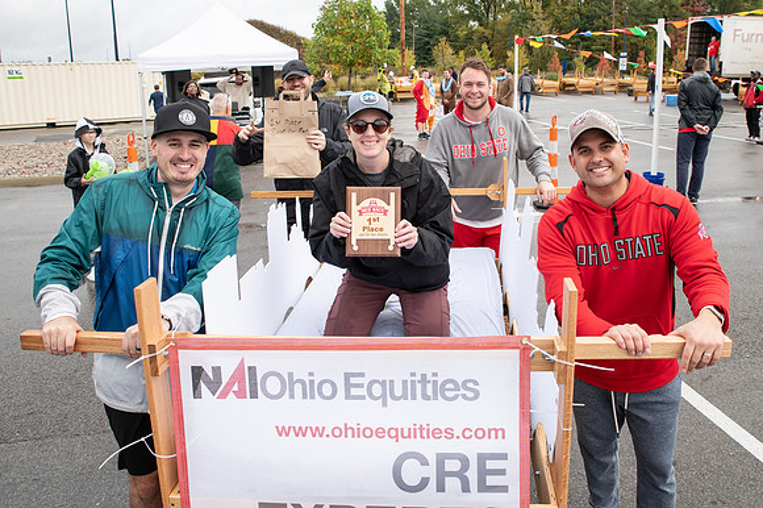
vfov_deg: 44.0
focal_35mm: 29
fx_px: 624
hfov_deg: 62.8
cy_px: 200
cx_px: 409
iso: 400
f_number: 6.3
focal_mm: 24
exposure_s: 1/400
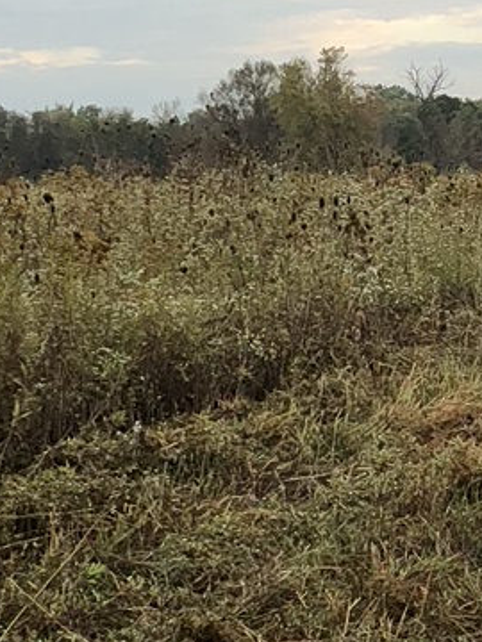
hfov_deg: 9.0
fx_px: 3063
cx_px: 448
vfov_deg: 12.0
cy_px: 210
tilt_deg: -0.8
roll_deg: +1.9
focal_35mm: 165
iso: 20
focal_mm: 3.99
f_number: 1.8
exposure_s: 1/371
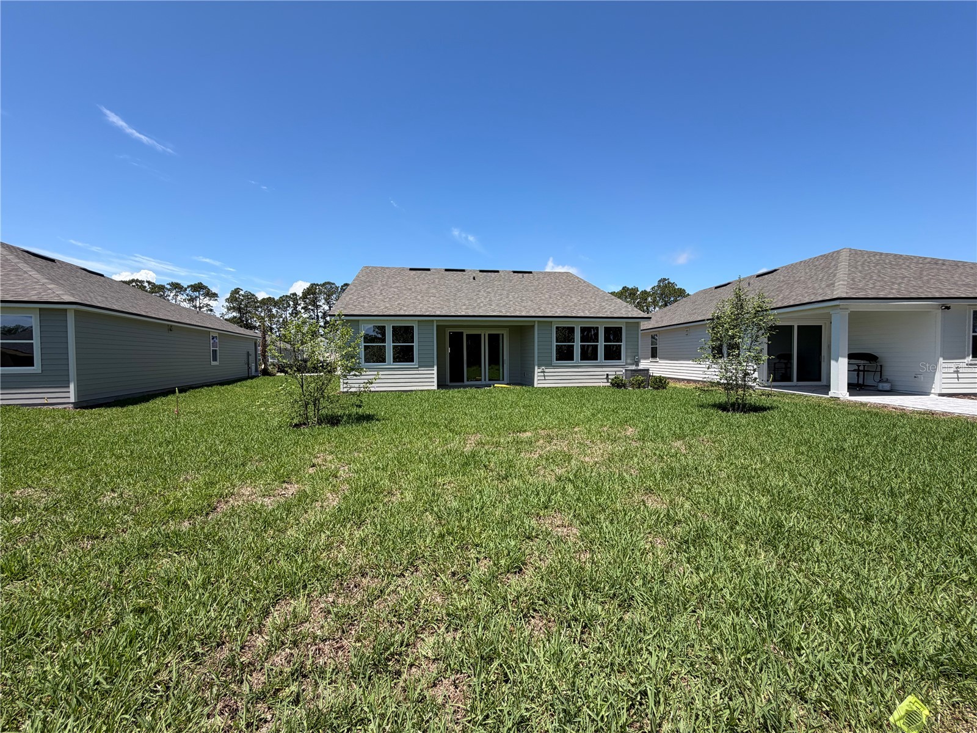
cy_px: 366
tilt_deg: +0.3
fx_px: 395
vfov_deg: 85.7
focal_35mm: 14
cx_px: 488
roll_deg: -0.6
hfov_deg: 102.1
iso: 20
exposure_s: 1/770
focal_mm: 2.22
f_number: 2.2
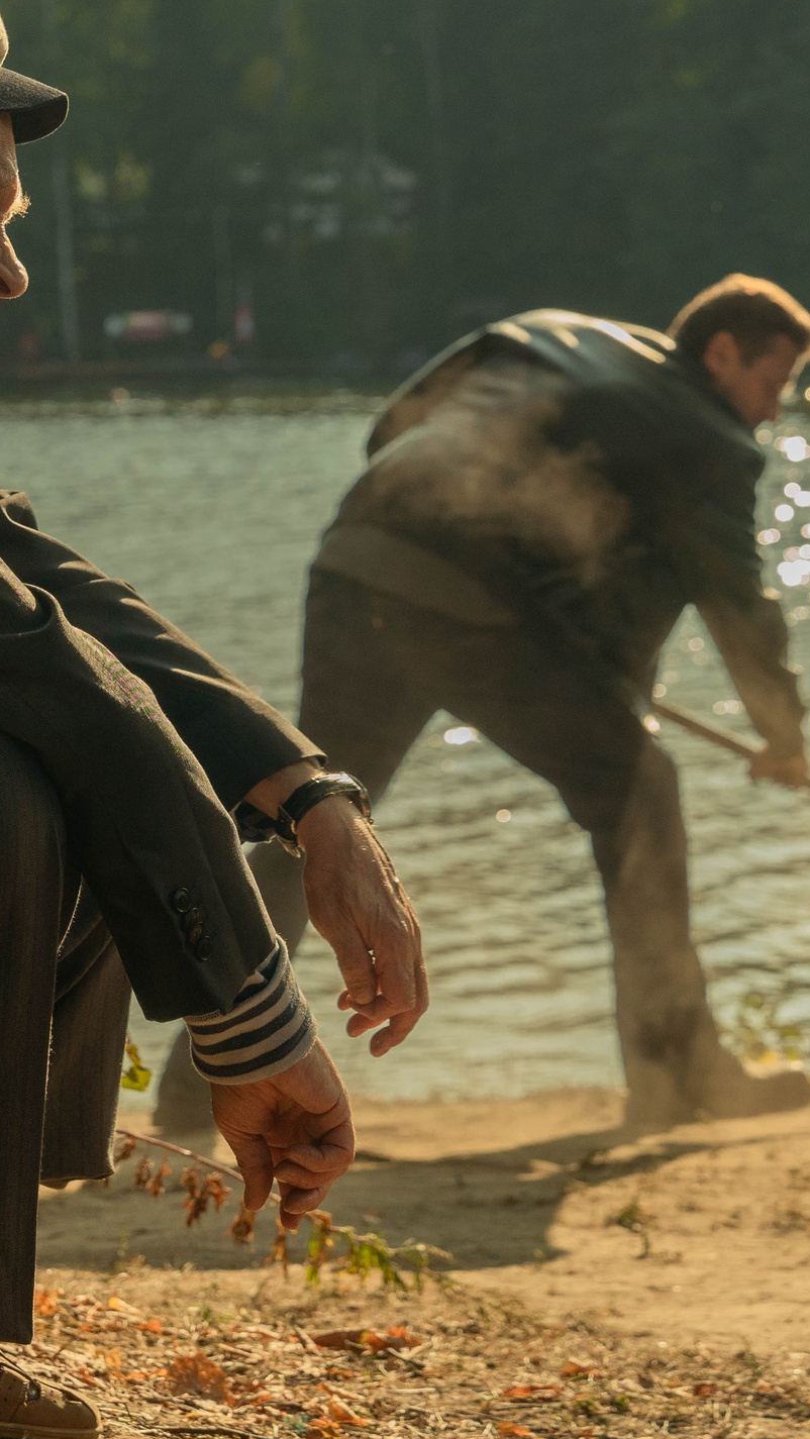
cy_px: 676
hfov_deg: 10.9
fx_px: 4237
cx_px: 299
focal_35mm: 111
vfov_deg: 19.3
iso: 1000
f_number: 5.6
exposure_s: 1/500
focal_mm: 59
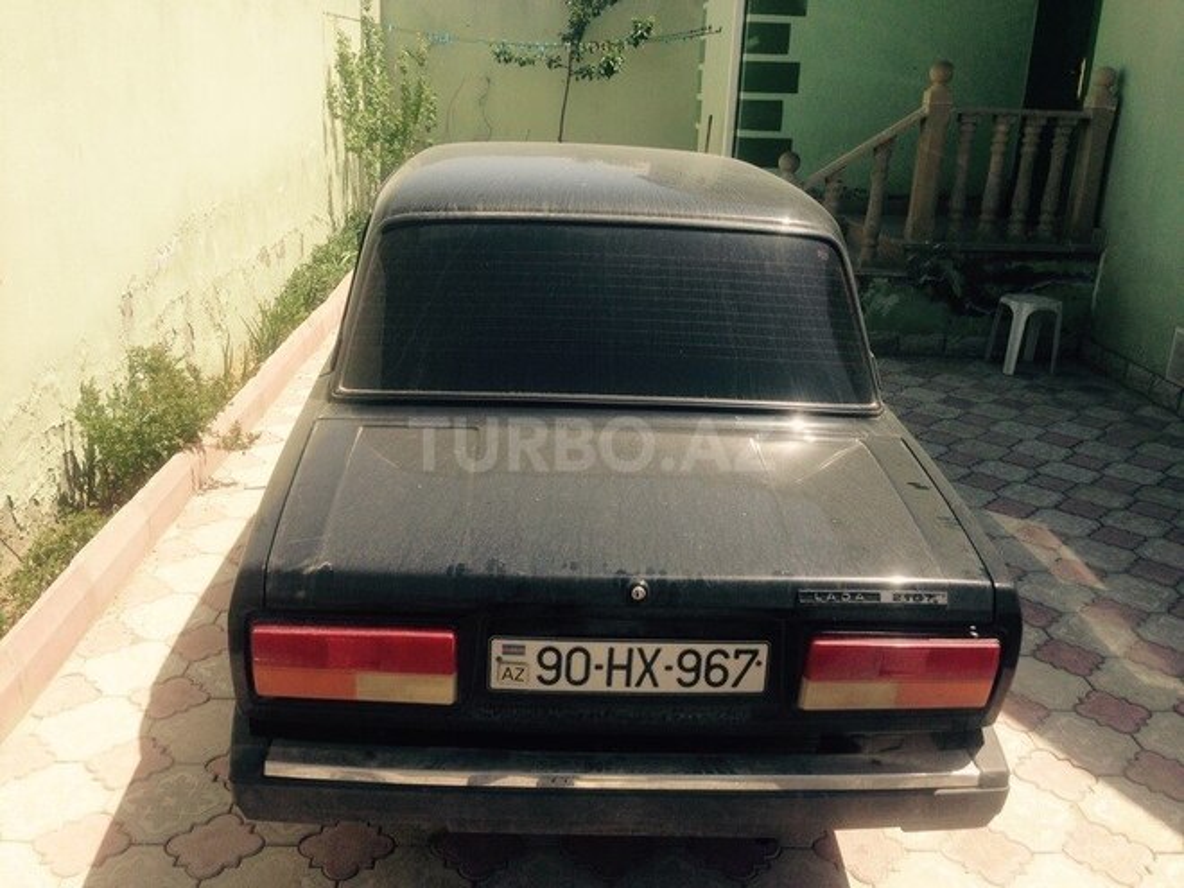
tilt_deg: -18.4
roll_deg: -2.8
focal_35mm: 33
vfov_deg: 42.9
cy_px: 444
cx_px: 592
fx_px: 1129
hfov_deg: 55.4
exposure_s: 1/1323
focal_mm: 4.12
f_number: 2.4
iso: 50
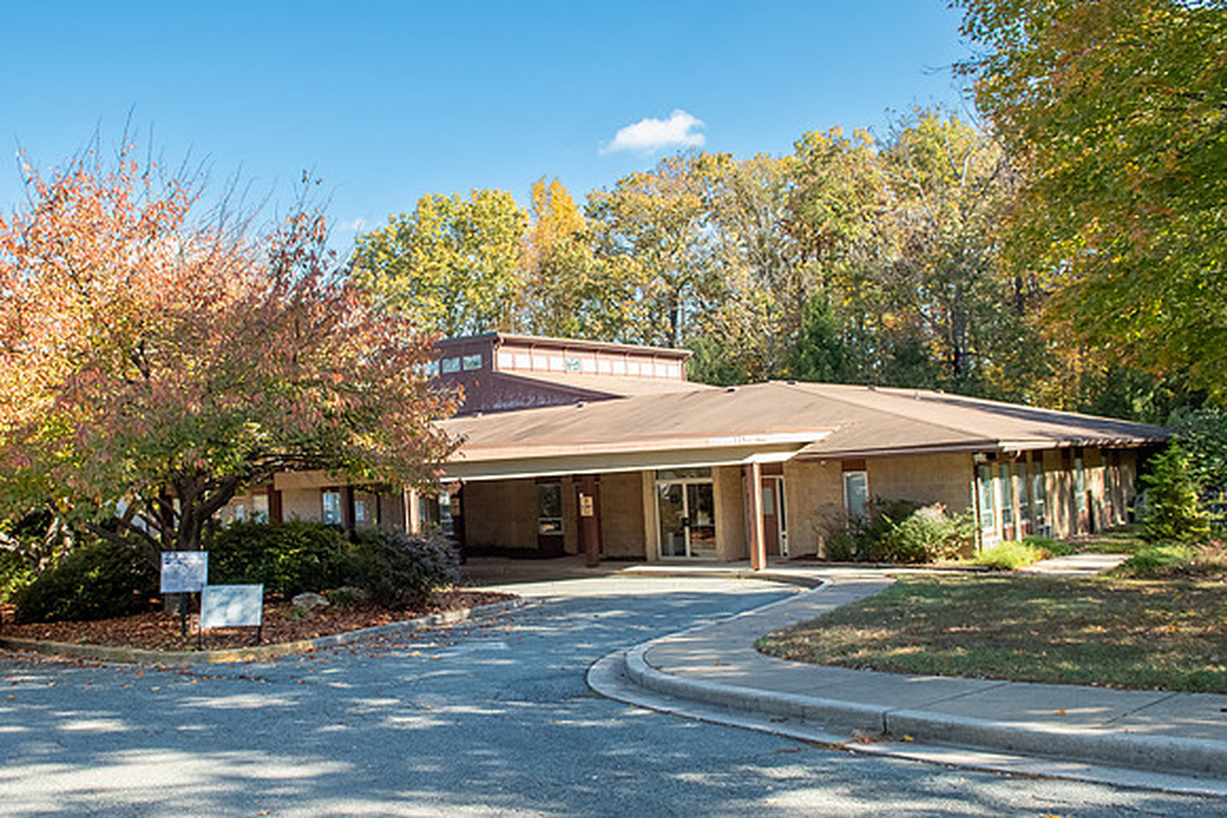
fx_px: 1054
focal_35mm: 31
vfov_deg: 42.4
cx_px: 483
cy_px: 439
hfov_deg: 59.8
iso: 250
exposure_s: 1/250
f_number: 5.6
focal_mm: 17
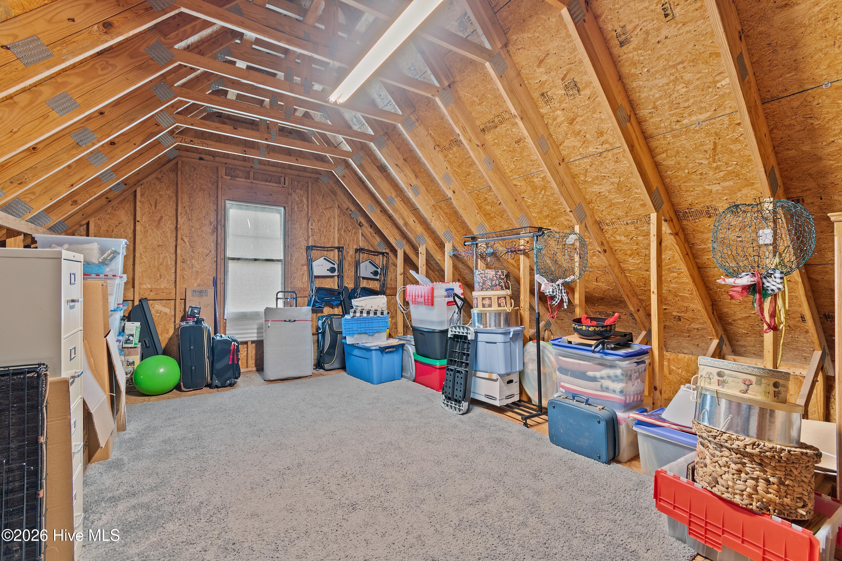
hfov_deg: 100.4
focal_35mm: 15
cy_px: 280
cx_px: 421
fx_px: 351
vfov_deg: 77.3
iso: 100
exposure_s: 1.6
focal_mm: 10
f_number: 4.5
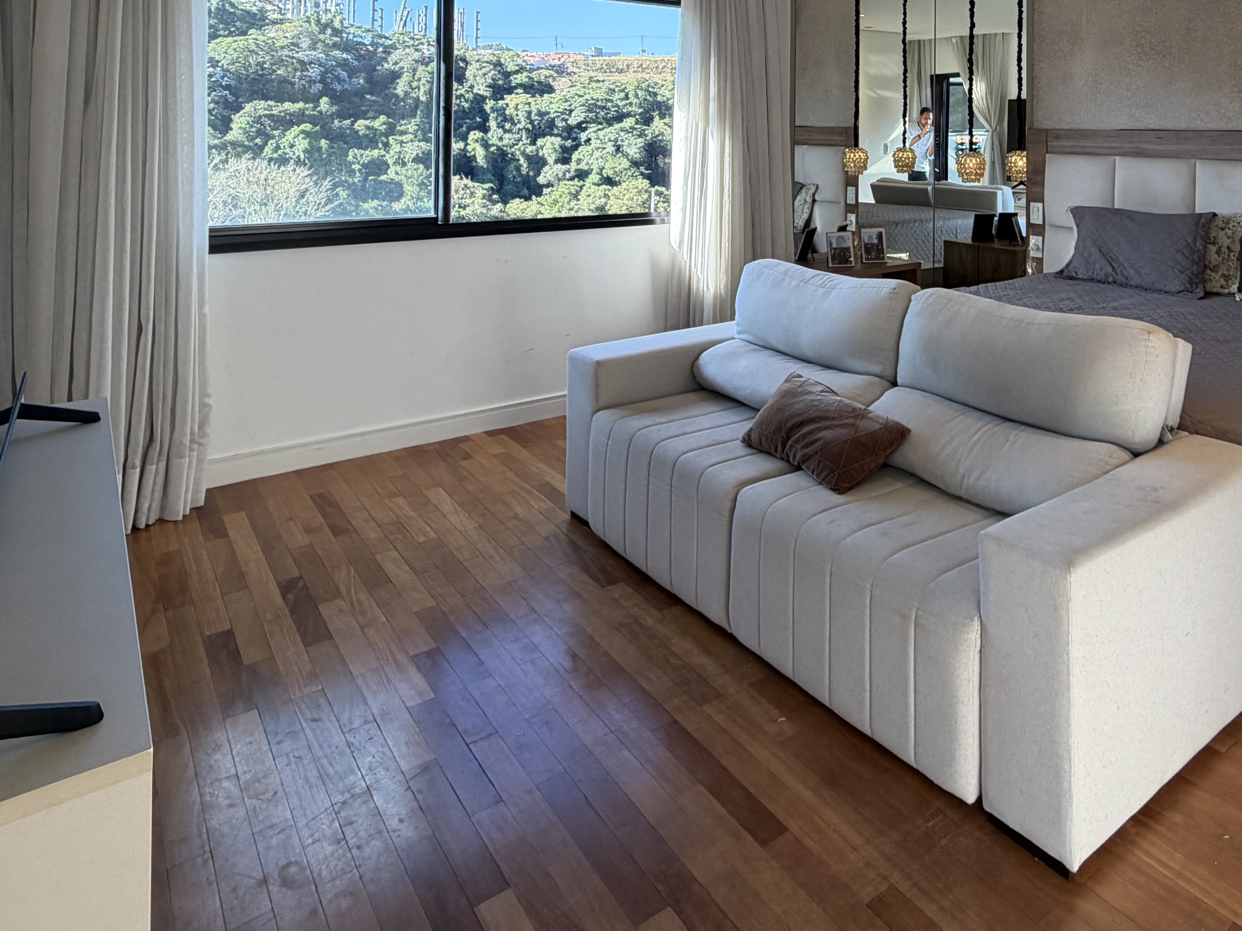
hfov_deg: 68.4
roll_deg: +0.0
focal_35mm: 25
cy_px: 116
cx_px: 772
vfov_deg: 49.6
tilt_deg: +1.8
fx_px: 897
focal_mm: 2.22
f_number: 2.2
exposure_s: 1/129
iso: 64
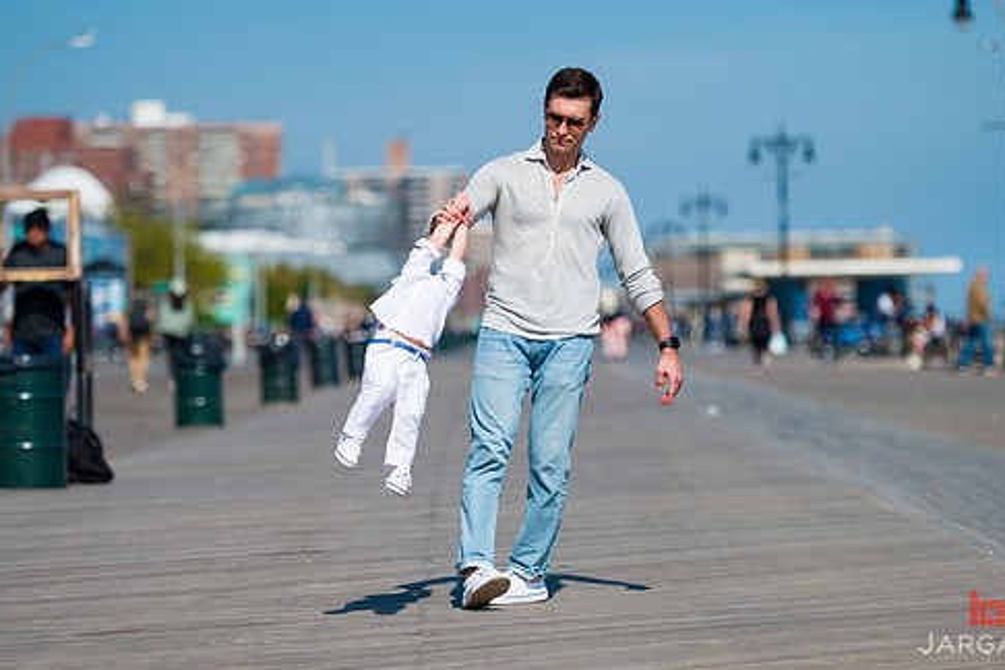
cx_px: 517
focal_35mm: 161
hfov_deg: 12.8
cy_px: 300
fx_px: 4494
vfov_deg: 8.5
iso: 200
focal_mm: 135
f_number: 3.2
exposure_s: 1/6400
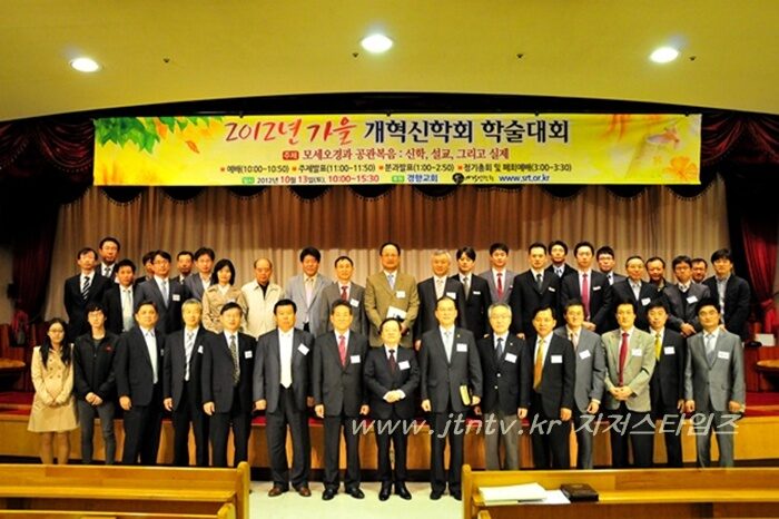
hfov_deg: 62.0
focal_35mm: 30
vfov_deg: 43.6
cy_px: 260
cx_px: 390
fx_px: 649
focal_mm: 20
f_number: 8
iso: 2500
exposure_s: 1/25
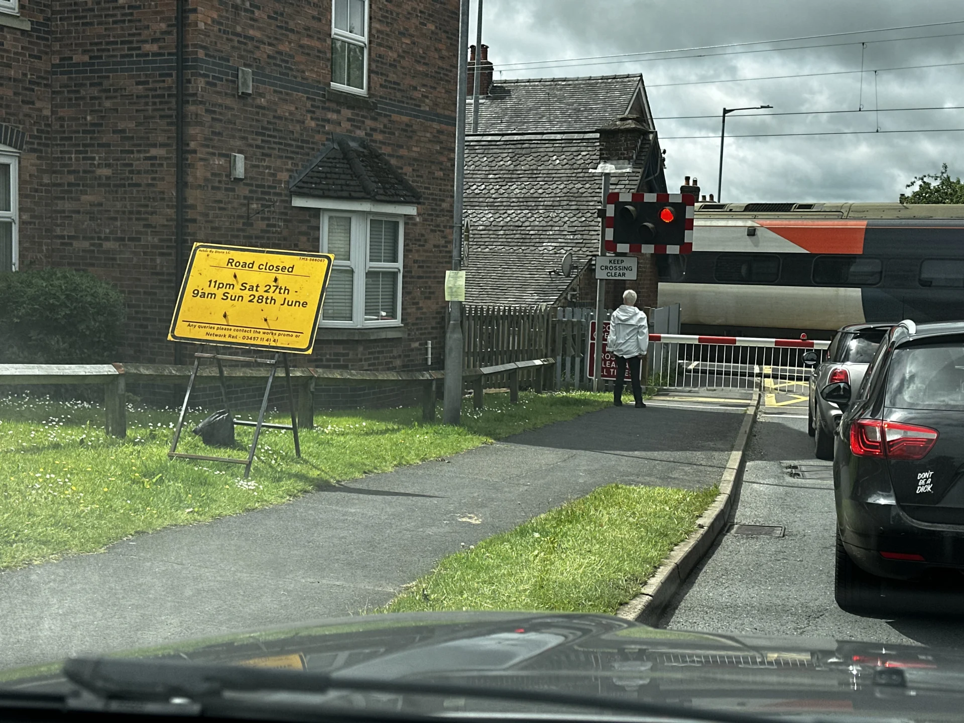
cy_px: 362
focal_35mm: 48
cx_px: 482
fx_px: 1337
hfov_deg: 39.7
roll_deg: -1.9
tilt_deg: -5.5
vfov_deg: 30.3
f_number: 1.78
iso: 64
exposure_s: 1/3058
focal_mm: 6.86
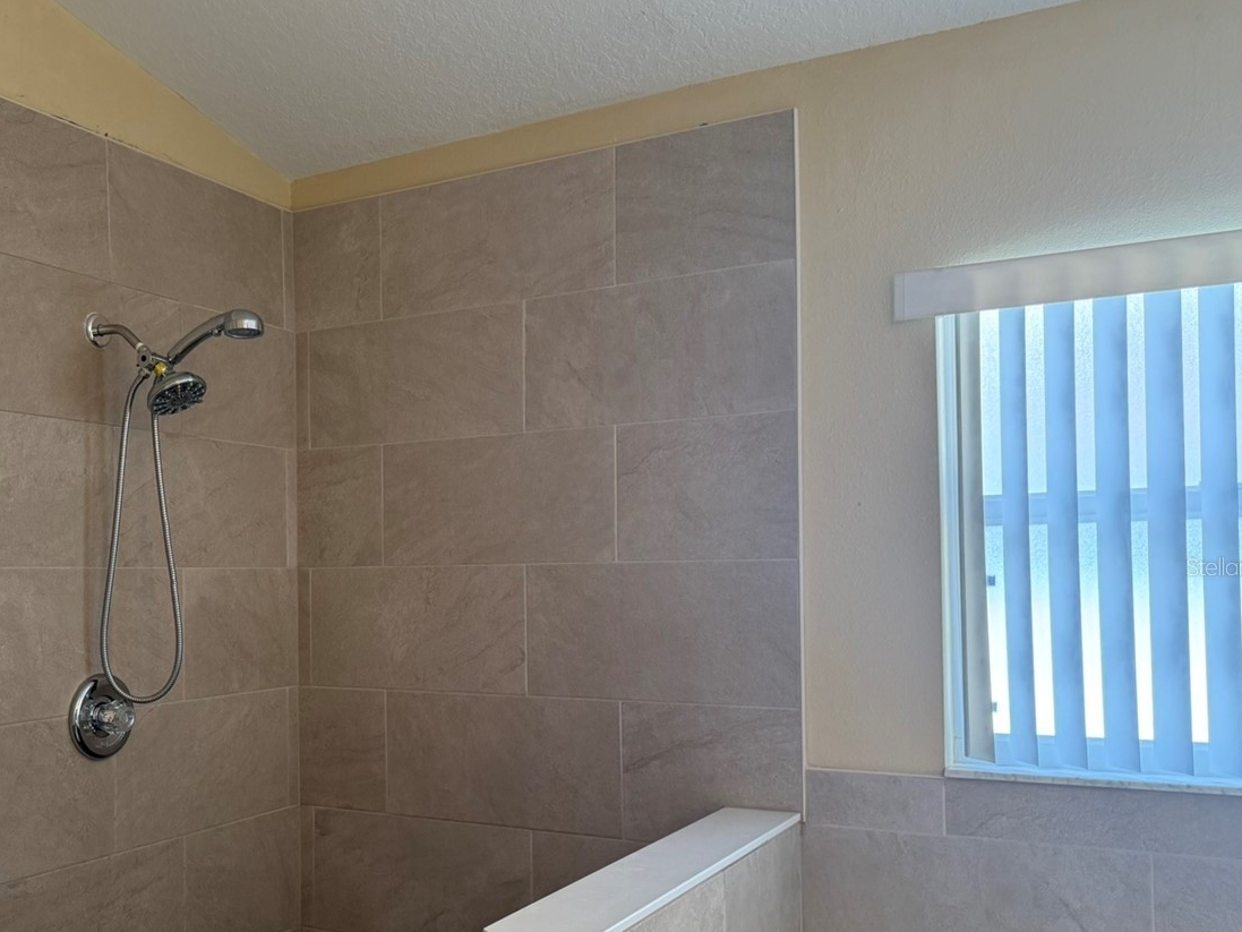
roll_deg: +0.4
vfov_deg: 40.5
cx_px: 387
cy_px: 566
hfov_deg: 51.4
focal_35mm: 35
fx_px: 1256
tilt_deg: +2.3
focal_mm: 6.76
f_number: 1.78
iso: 250
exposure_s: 1/120
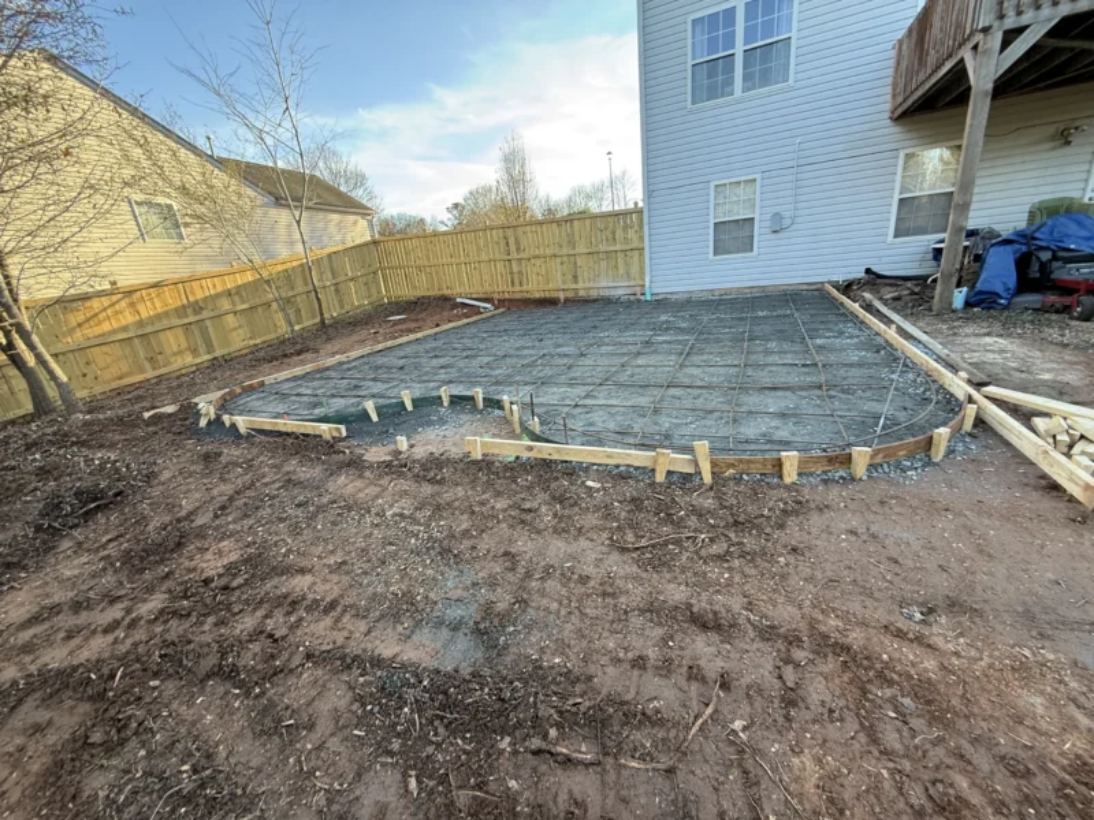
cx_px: 547
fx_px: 442
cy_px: 410
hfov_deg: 102.1
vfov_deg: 85.7
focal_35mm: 14
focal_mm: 2.22
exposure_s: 1/99
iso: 50
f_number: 2.2
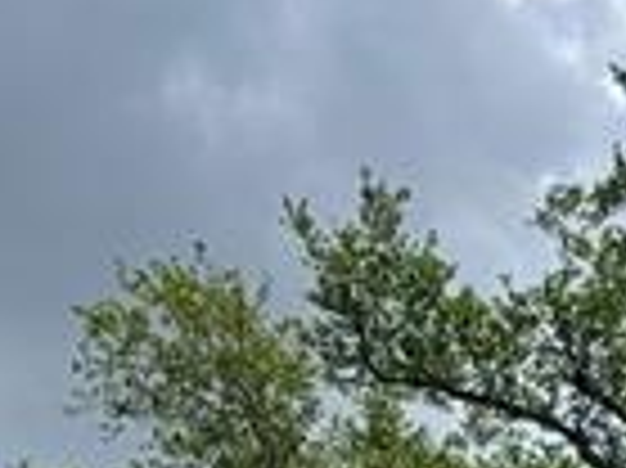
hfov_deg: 10.5
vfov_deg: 7.2
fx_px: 3198
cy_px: 1562
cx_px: 1144
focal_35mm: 177
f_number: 1.78
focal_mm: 6.76
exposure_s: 1/7092
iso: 80
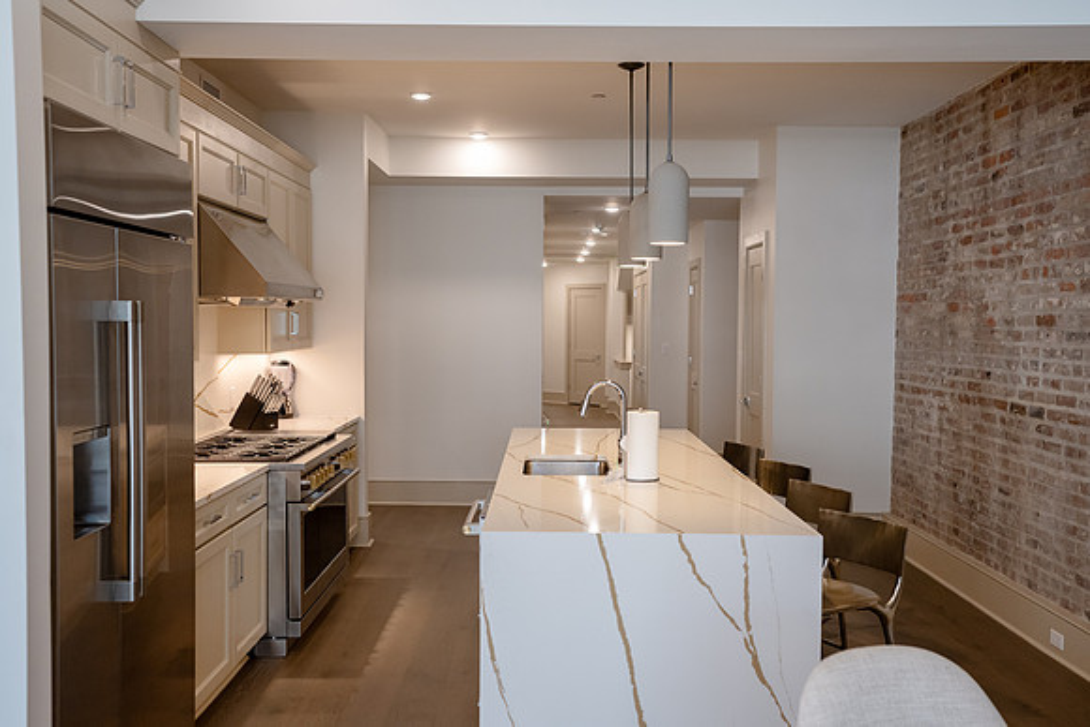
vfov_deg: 37.1
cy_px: 364
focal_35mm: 36
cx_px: 545
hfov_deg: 53.4
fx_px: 1084
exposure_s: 1/125
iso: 800
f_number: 4
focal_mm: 35
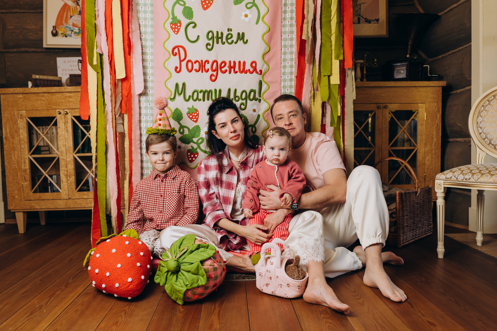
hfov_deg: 65.5
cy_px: 166
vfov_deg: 46.4
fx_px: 387
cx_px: 248
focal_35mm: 28
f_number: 2.8
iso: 320
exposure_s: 1/100
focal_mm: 28
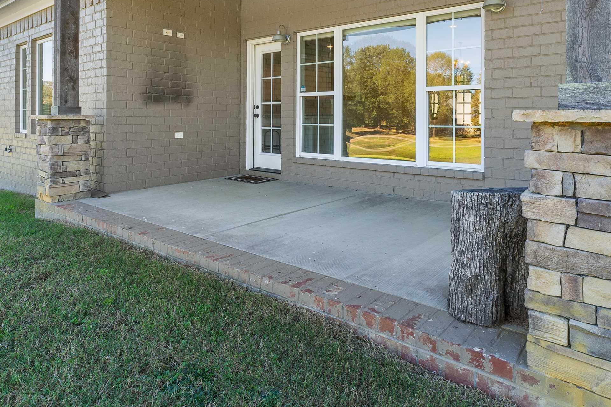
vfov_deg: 50.6
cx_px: 331
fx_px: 407
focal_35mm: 24
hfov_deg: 73.6
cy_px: 95
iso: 200
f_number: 9
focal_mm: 10
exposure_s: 1/50
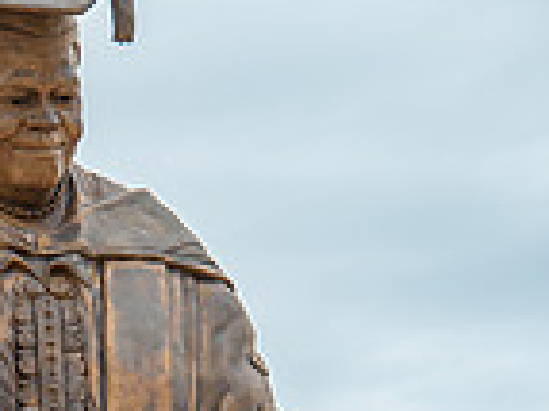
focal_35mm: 227
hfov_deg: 8.7
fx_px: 3597
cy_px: 530
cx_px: 13
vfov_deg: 6.5
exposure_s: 1/200
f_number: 4
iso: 100
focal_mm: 75
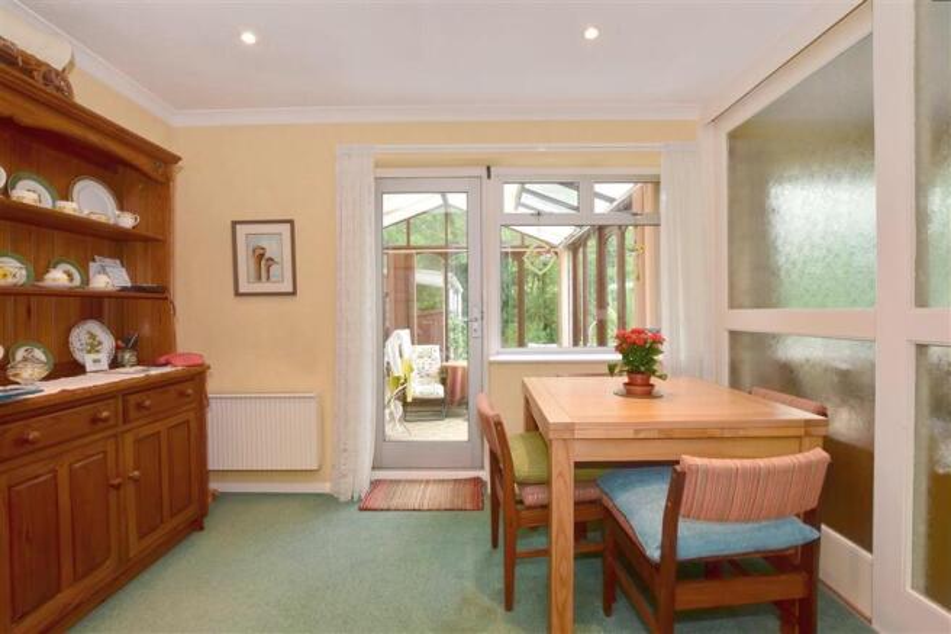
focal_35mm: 15
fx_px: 396
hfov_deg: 100.4
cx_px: 476
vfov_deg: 77.3
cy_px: 317
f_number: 11
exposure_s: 1/25
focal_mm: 10
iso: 400
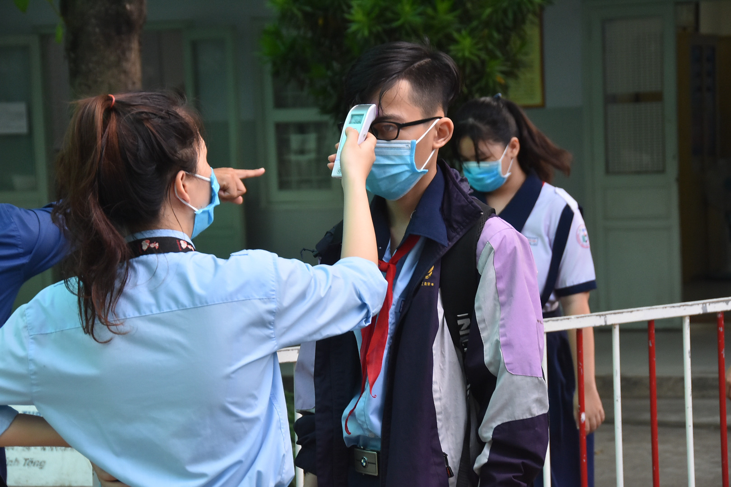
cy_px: 244
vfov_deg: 11.4
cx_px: 366
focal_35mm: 120
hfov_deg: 17.1
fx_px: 2436
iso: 1000
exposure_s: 1/200
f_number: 8
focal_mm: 80
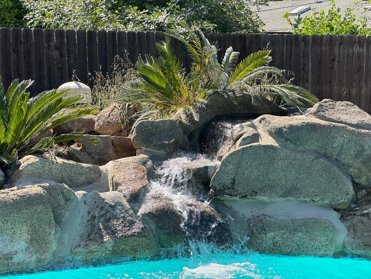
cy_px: 140
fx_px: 825
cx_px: 186
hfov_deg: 25.3
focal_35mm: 77
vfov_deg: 19.1
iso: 32
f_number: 2.8
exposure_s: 1/234
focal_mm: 9
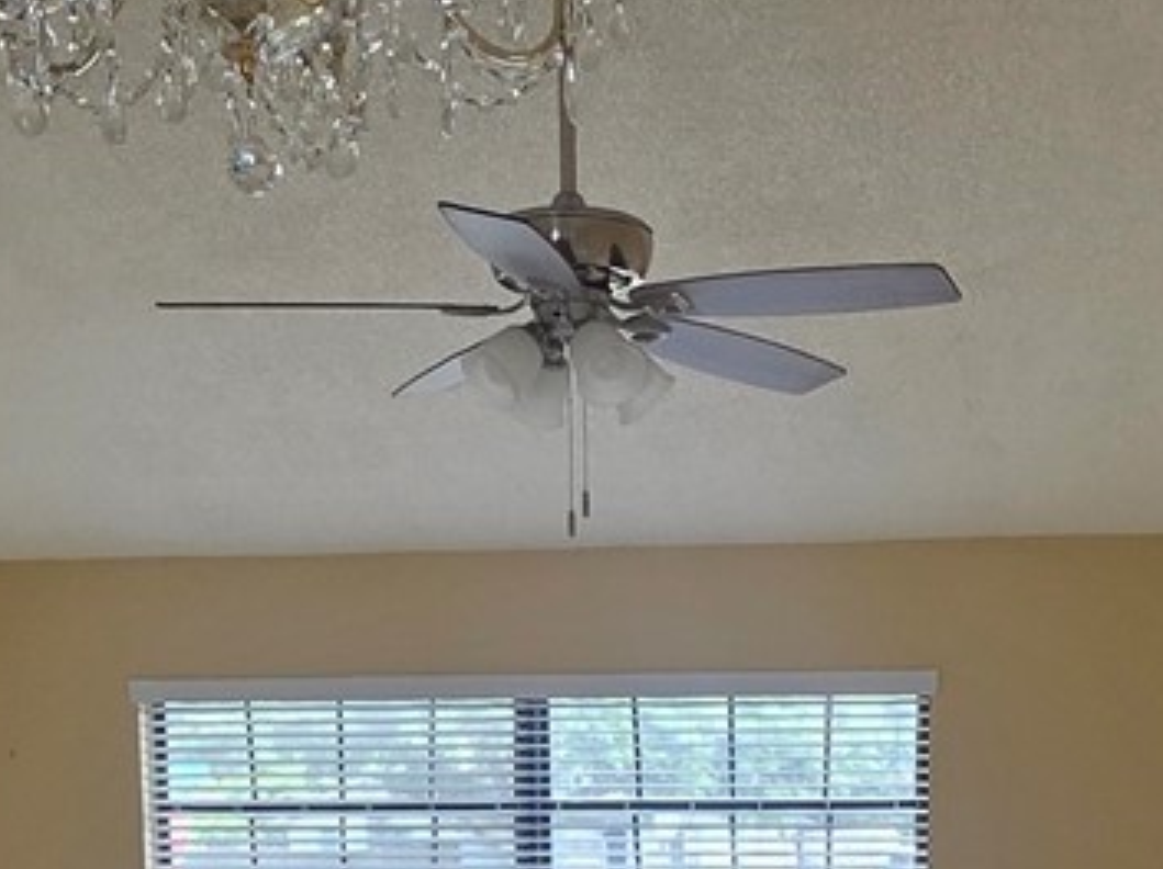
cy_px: 1162
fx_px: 1980
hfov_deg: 32.6
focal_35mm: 59
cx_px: 695
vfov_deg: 22.0
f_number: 1.9
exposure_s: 1/120
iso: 200
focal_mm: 2.2
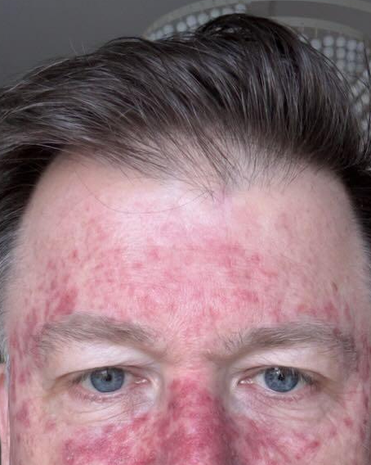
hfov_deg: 23.1
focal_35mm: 66
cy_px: 394
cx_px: 173
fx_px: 906
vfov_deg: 27.9
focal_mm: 2.69
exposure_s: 1/63
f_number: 1.9
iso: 80
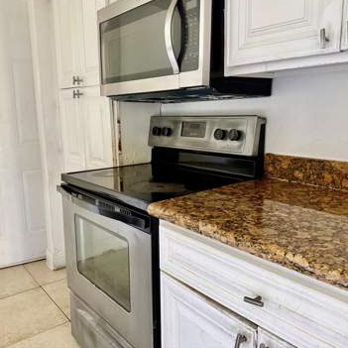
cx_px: 167
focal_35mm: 29
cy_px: 172
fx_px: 330
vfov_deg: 55.6
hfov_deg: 55.6
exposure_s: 1/60
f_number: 1.78
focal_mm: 6.76
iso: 800
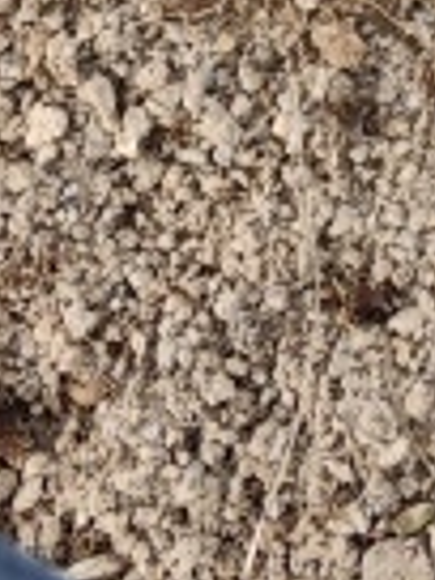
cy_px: -1465
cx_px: 1390
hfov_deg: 7.1
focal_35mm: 181
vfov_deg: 8.2
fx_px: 3033
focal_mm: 6.55
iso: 50
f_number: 1.6
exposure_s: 1/552
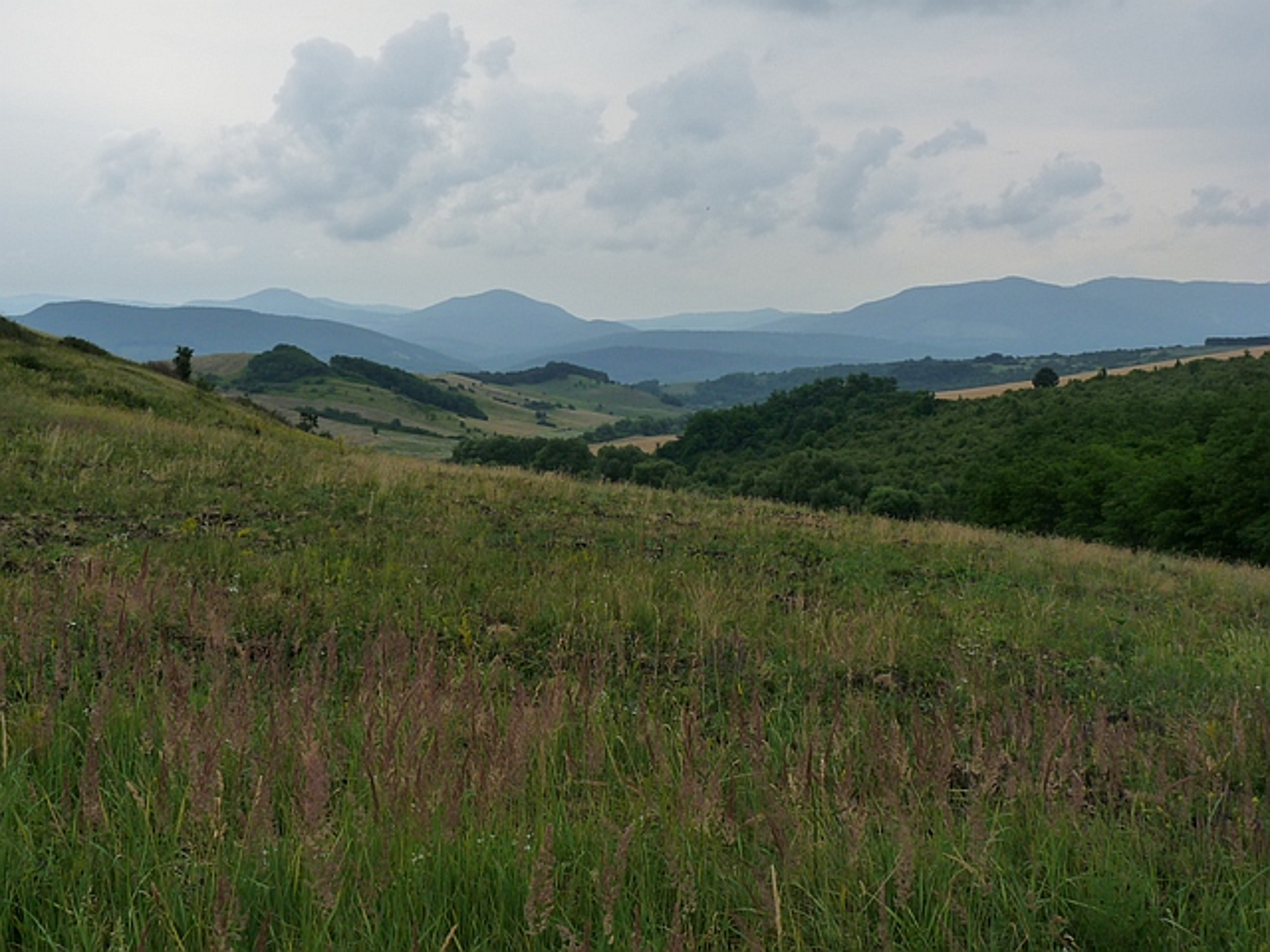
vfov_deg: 33.6
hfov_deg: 43.9
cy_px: 476
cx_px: 635
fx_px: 1578
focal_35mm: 43
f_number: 5.6
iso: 160
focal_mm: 7.6
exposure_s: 1/320
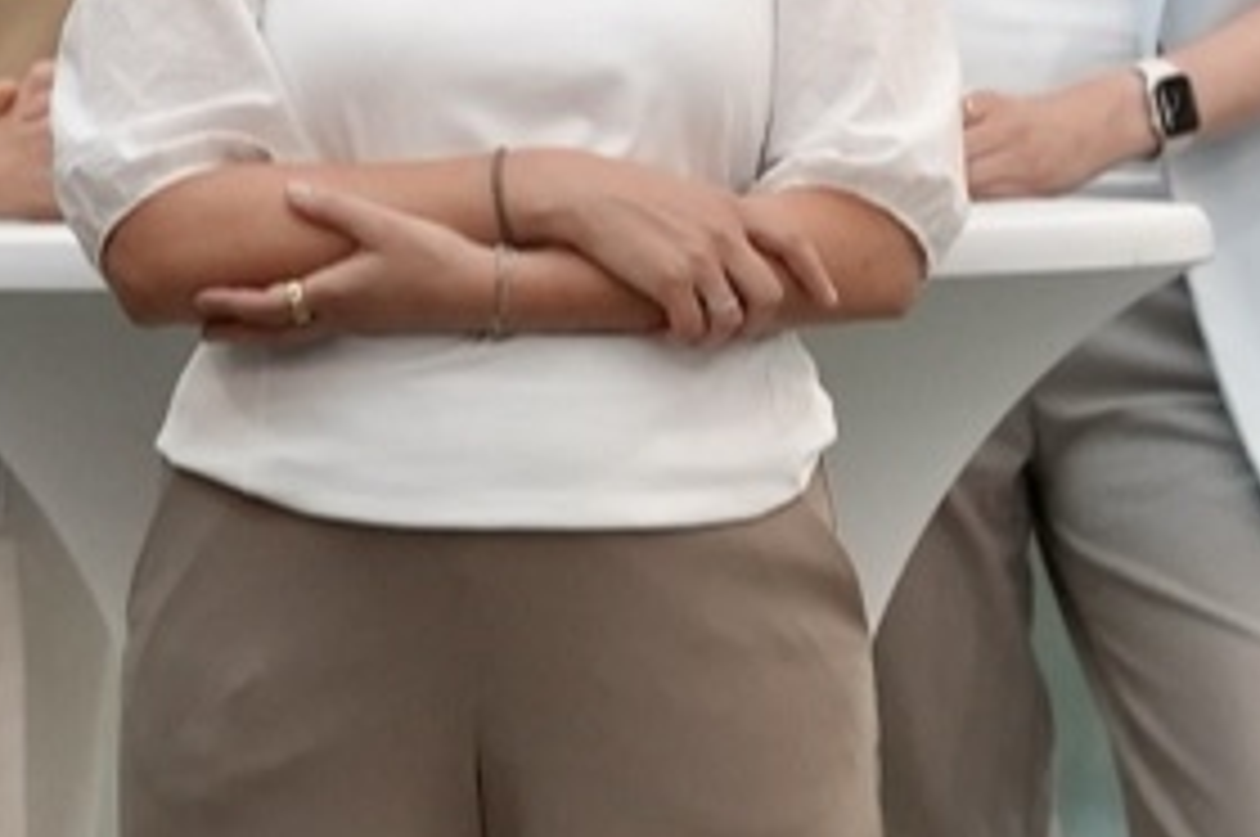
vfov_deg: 2.4
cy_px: 459
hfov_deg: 3.6
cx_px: 441
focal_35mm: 566
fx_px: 19787
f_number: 4
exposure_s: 1/160
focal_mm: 113
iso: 4000
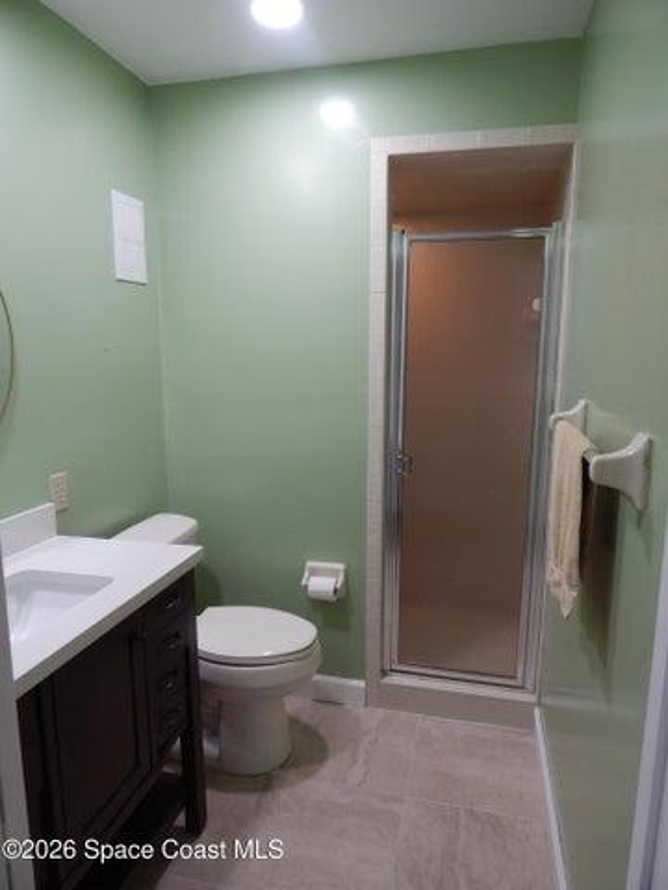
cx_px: 334
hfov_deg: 58.9
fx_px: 592
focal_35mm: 23
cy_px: 445
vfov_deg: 73.9
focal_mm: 4
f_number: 3
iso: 140
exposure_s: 1/30
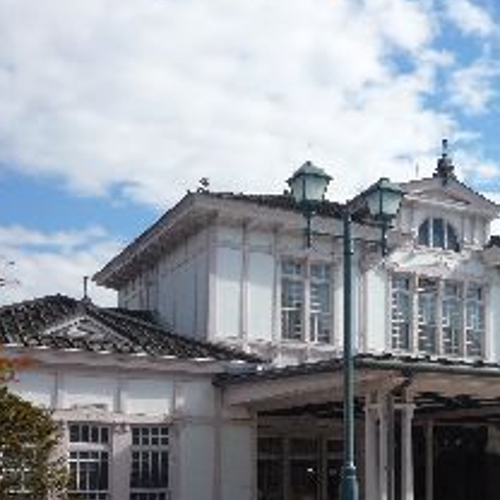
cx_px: 365
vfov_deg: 32.5
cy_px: 399
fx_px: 833
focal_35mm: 51
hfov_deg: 32.8
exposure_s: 1/800
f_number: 4
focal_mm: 4.4
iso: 100
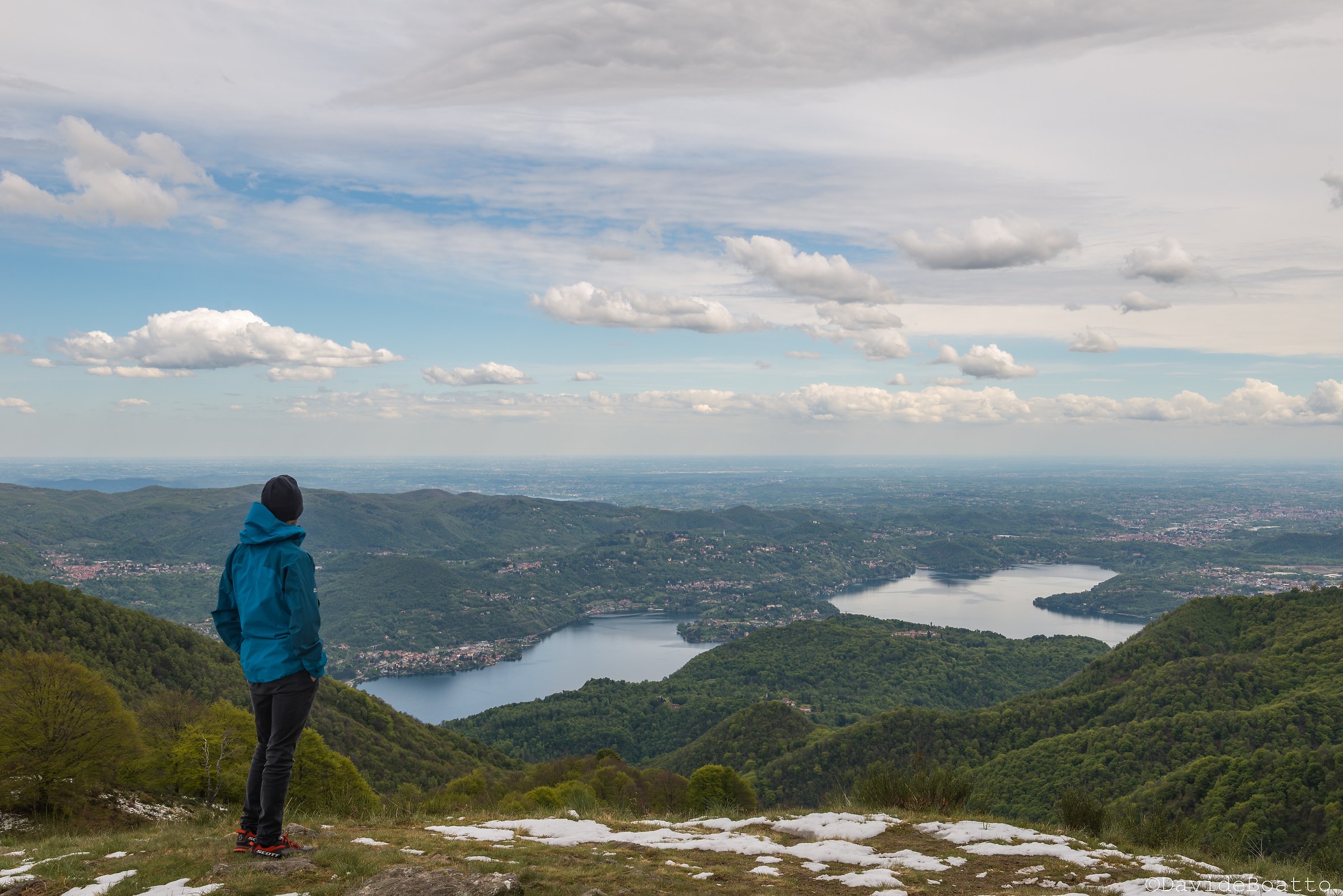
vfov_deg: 33.4
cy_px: 448
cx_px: 672
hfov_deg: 48.4
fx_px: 1493
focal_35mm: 40
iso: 100
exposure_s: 1/80
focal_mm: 40
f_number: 13
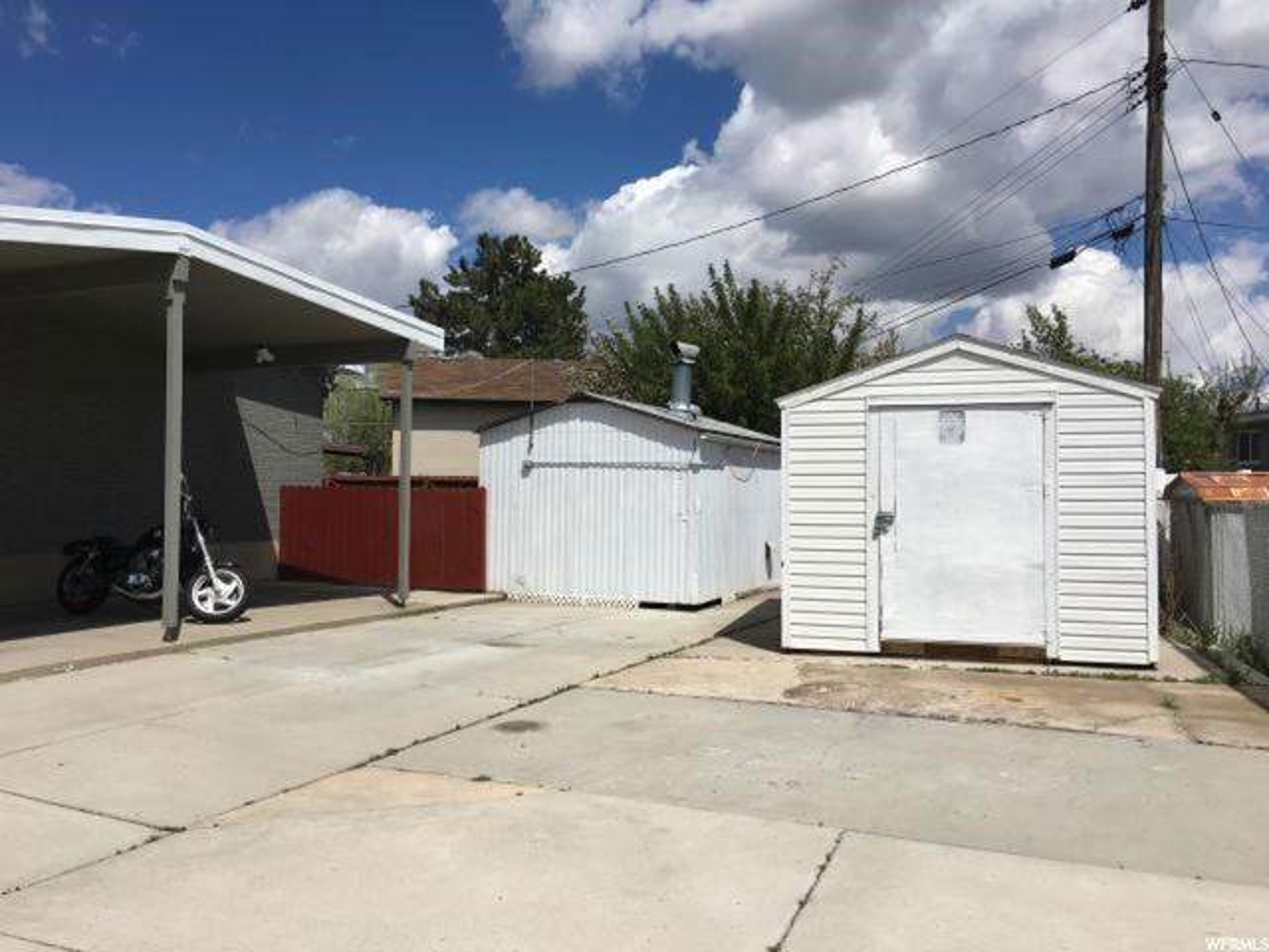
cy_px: 476
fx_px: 1063
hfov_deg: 61.7
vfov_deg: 48.2
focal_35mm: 29
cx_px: 634
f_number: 2.2
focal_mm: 4.15
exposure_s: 1/3846
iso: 25
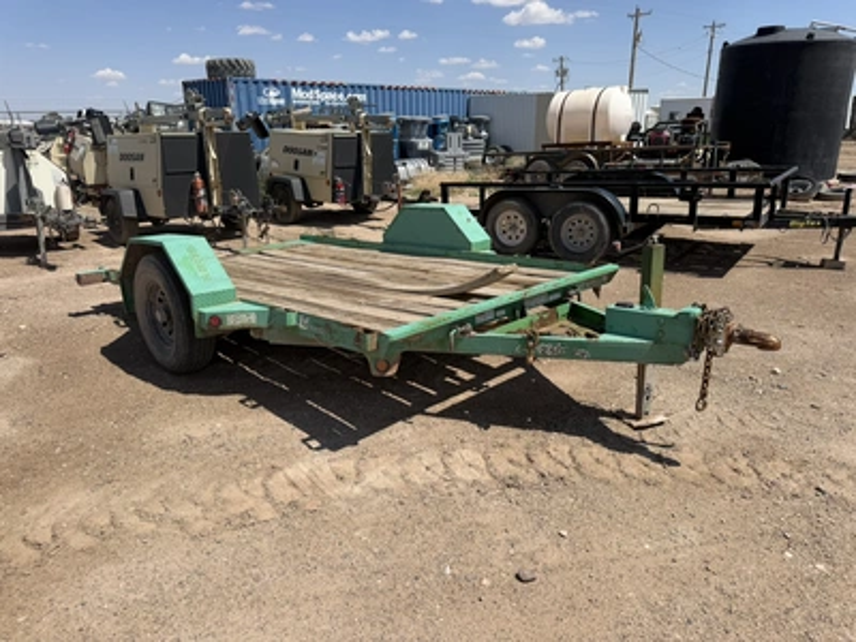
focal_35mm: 24
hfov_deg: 71.6
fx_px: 593
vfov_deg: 56.8
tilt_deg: -13.4
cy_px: 321
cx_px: 428
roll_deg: -2.6
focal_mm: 6.76
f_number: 1.78
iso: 80
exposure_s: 1/6711
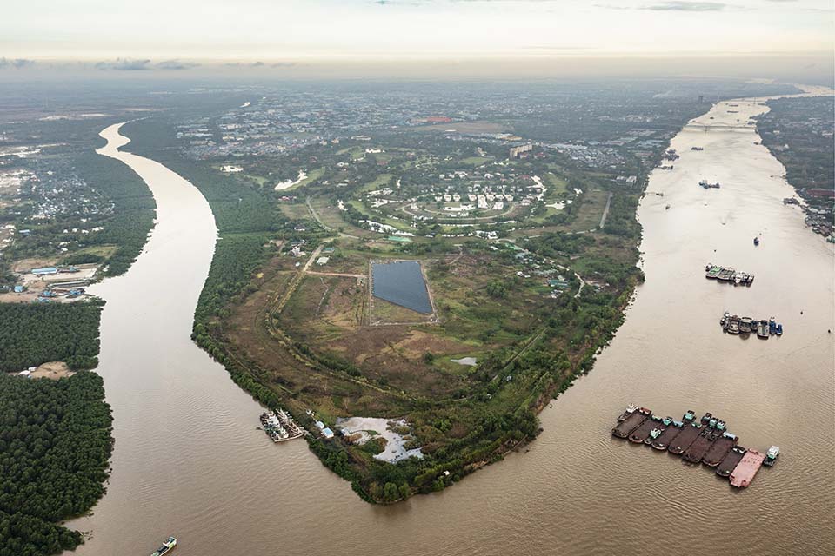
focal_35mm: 28
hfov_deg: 65.5
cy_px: 278
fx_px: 649
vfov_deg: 46.4
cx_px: 418
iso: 100
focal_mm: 10.26
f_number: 5
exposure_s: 1/160
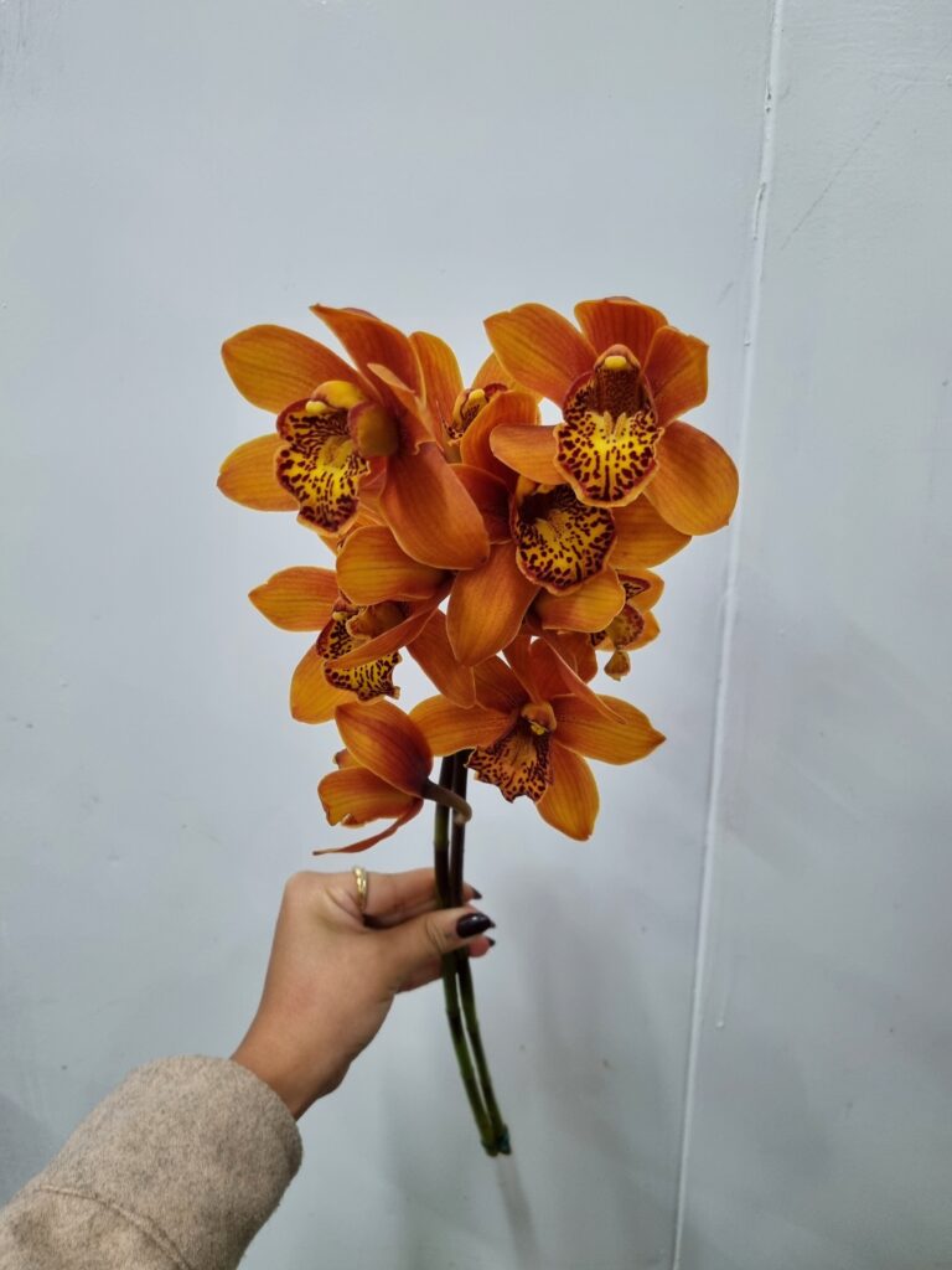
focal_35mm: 26
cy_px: 635
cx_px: 476
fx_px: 953
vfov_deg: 67.3
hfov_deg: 53.1
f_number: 1.8
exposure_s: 1/60.2
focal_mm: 5.4
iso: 200
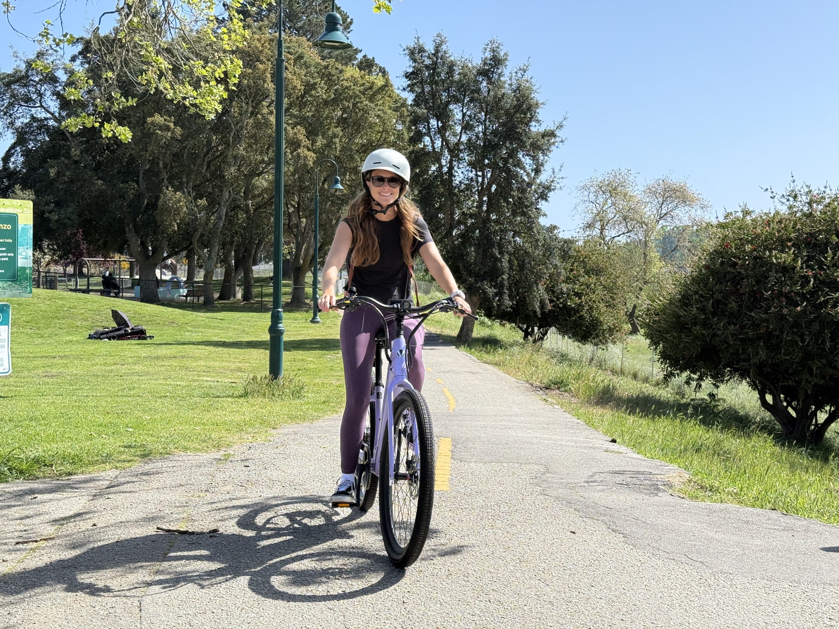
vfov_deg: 30.3
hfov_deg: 39.7
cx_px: 420
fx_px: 1163
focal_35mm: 48
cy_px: 314
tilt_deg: -2.2
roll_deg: -1.2
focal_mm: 6.76
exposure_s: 1/2865
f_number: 1.78
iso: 64
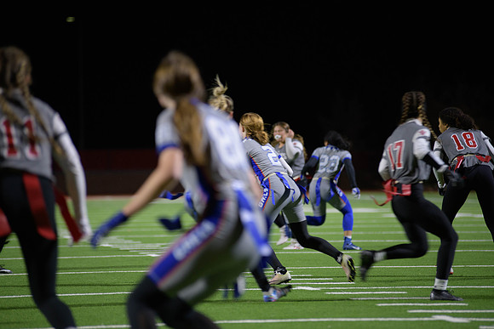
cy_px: 164
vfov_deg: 6.9
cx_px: 247
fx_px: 2745
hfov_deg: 10.3
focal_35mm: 200
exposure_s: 1/200
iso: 1100
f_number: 2.8
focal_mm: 200
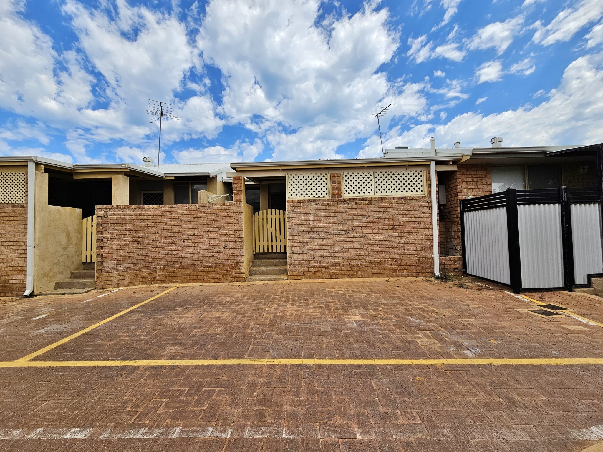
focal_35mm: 13
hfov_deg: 106.2
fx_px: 226
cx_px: 302
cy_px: 226
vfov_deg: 89.9
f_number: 2.2
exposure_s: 1/2953
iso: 50
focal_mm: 2.2
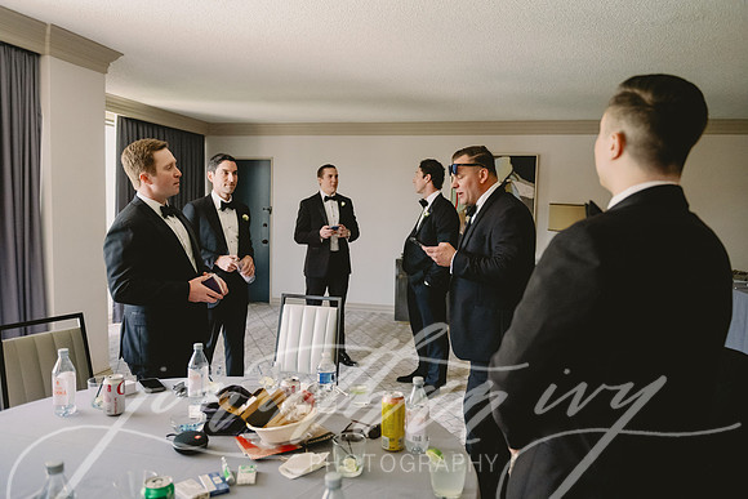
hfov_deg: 67.4
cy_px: 250
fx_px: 561
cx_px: 374
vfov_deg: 48.0
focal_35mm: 27
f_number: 2.8
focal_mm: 27
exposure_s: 1/640
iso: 2500
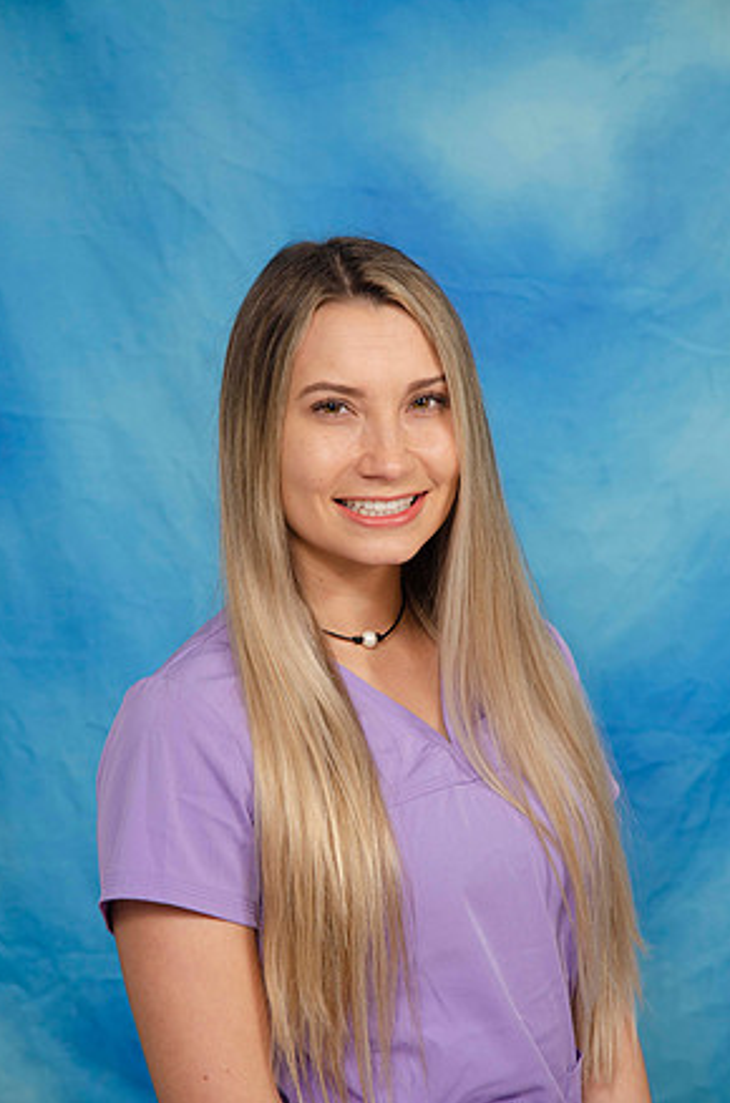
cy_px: 562
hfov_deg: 12.6
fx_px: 3300
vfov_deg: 19.0
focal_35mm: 108
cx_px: 360
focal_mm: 70
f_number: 5.6
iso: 200
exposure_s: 1/60
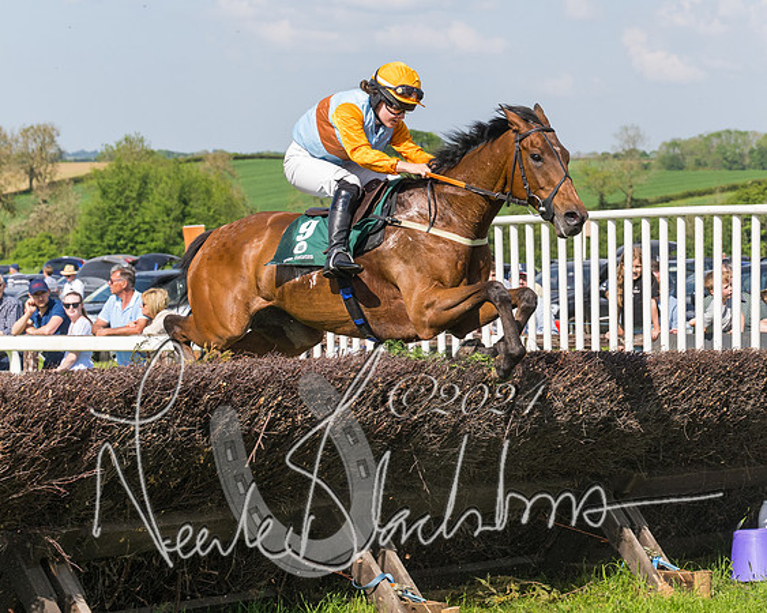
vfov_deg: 12.8
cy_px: 321
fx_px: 2728
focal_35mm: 120
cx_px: 439
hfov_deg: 16.0
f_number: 5
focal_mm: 70
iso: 400
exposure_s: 1/2500
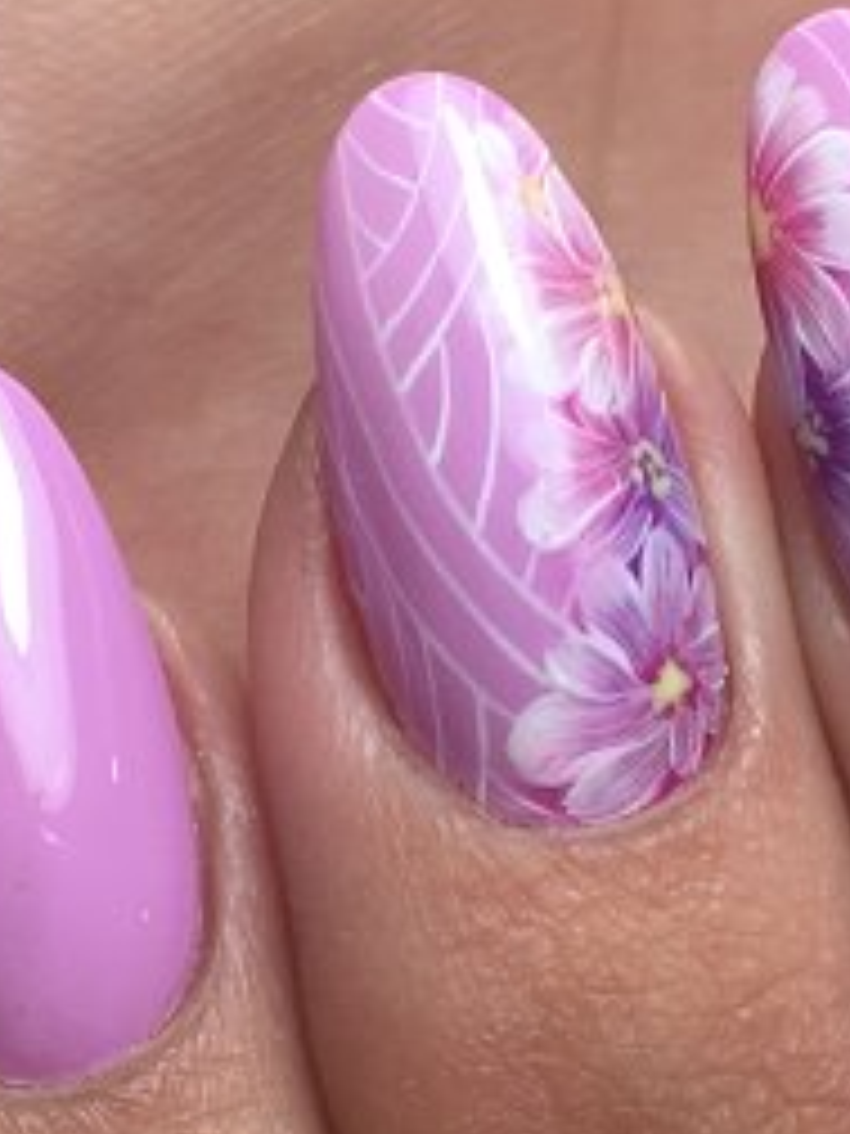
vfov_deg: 21.1
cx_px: 436
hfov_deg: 16.1
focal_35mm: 92
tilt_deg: -50.4
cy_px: 878
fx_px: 3012
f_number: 2.2
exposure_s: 1/101
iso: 25
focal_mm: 4.15
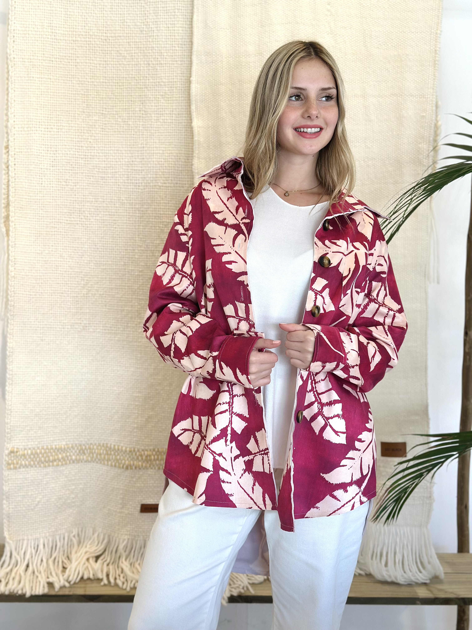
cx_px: 236
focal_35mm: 48
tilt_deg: -4.9
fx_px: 873
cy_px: 315
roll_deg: -2.7
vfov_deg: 39.7
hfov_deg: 30.3
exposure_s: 1/129
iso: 64
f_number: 1.78
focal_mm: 6.86
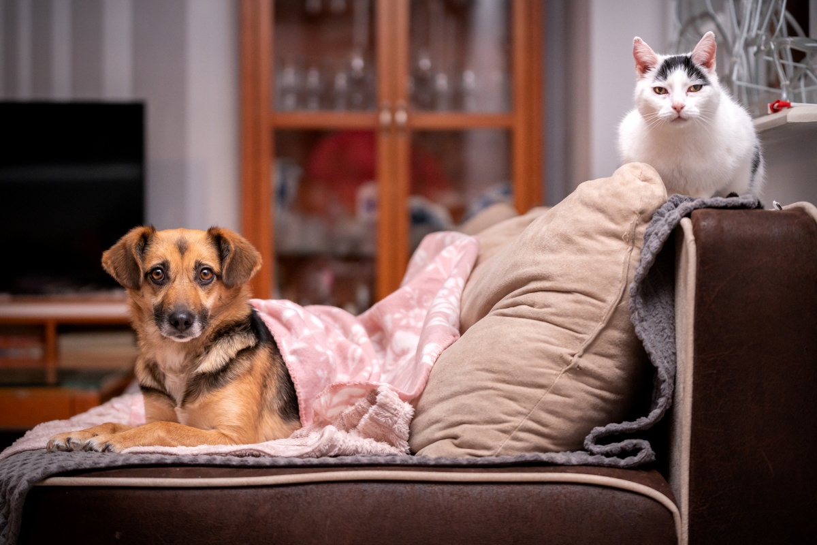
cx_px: 408
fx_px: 1588
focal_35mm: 70
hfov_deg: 28.8
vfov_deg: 19.5
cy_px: 272
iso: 1250
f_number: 2.8
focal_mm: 70
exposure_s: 1/800
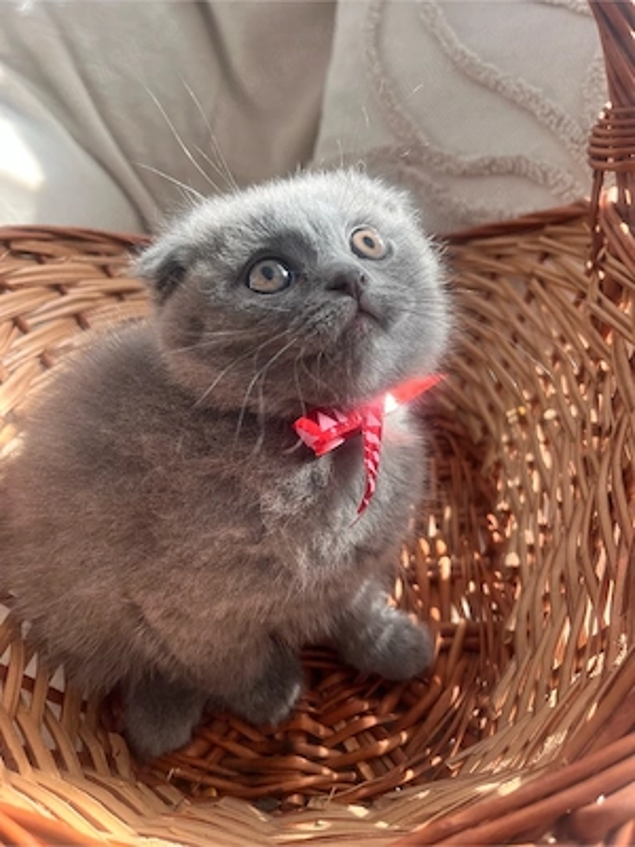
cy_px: 424
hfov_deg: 53.1
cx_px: 318
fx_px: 636
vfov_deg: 67.3
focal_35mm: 26
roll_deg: +4.6
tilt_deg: -36.7
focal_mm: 5.1
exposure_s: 1/121
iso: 80
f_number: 1.6
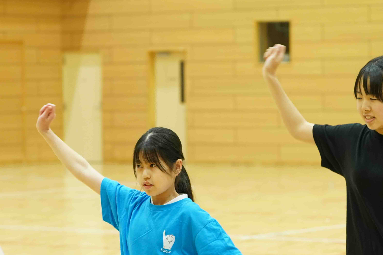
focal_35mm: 190
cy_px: 169
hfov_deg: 10.8
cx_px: 168
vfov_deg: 7.2
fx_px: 2021
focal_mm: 100
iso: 3200
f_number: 4.5
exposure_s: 1/100
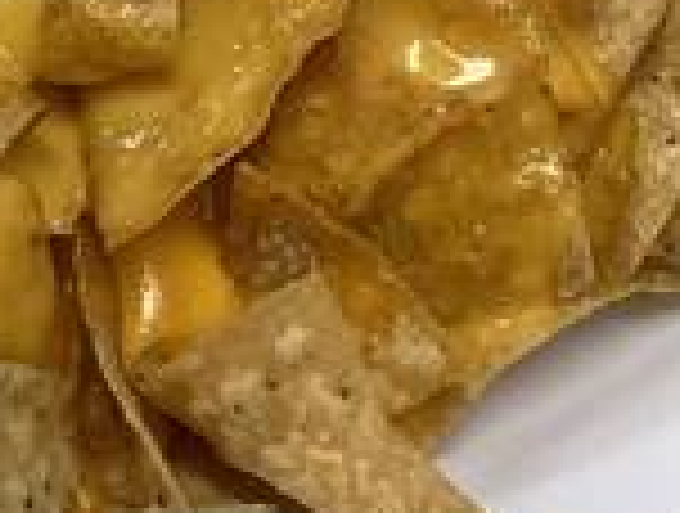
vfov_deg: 12.2
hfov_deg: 15.9
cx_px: -68
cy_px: -14
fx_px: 2363
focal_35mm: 120
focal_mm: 3.3
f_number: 2.4
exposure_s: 1/120
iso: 80
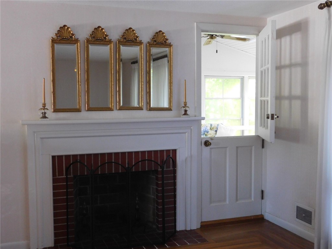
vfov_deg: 36.0
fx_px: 384
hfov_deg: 46.8
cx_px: 166
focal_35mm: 40
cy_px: 124
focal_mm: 7.1
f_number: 3.6
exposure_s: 1/15
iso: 400
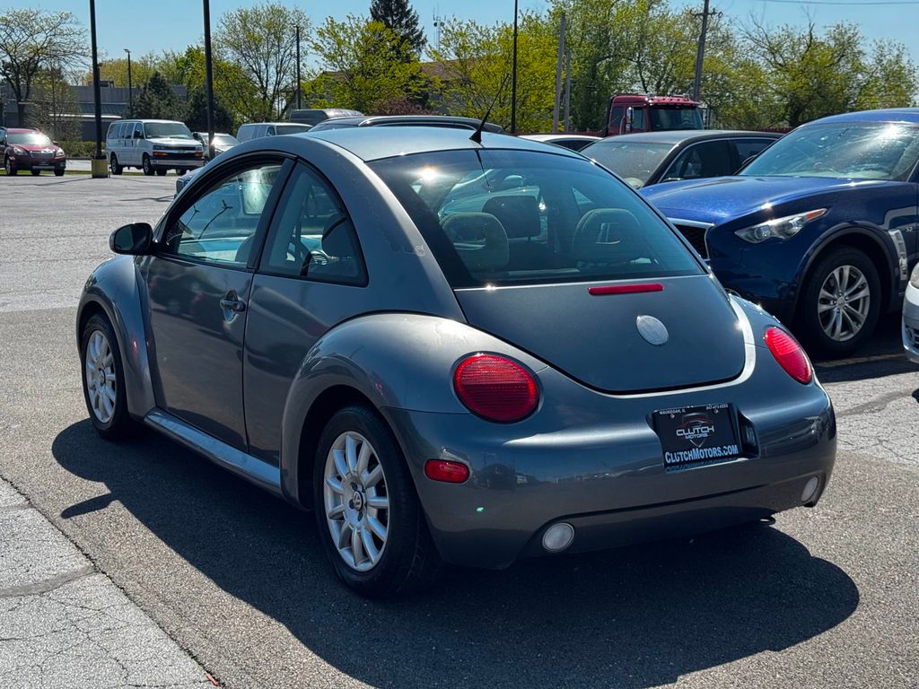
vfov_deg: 30.3
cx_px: 460
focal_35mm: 48
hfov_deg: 39.7
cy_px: 344
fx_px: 1274
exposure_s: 1/2415
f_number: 1.78
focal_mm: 6.76
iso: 64
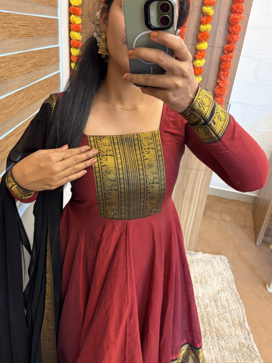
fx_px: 283
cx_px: 139
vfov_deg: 65.3
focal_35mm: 27
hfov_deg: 51.4
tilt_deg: -31.1
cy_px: 185
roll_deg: -6.2
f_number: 1.6
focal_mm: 5.96
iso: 160
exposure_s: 1/50
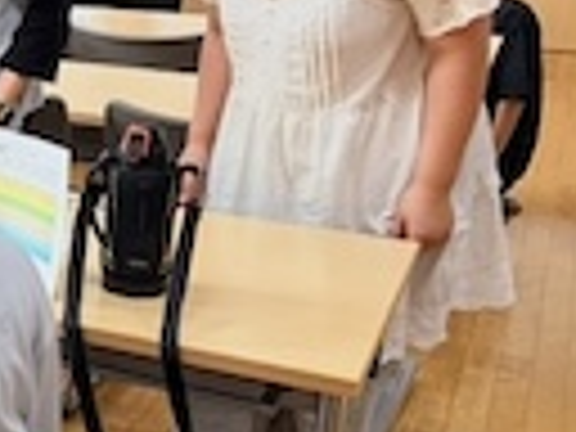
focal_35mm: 75
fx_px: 1248
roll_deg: -0.2
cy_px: 171
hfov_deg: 22.4
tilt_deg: -15.2
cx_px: -230
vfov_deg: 19.6
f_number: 1.6
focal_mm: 5.96
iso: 100
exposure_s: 1/60
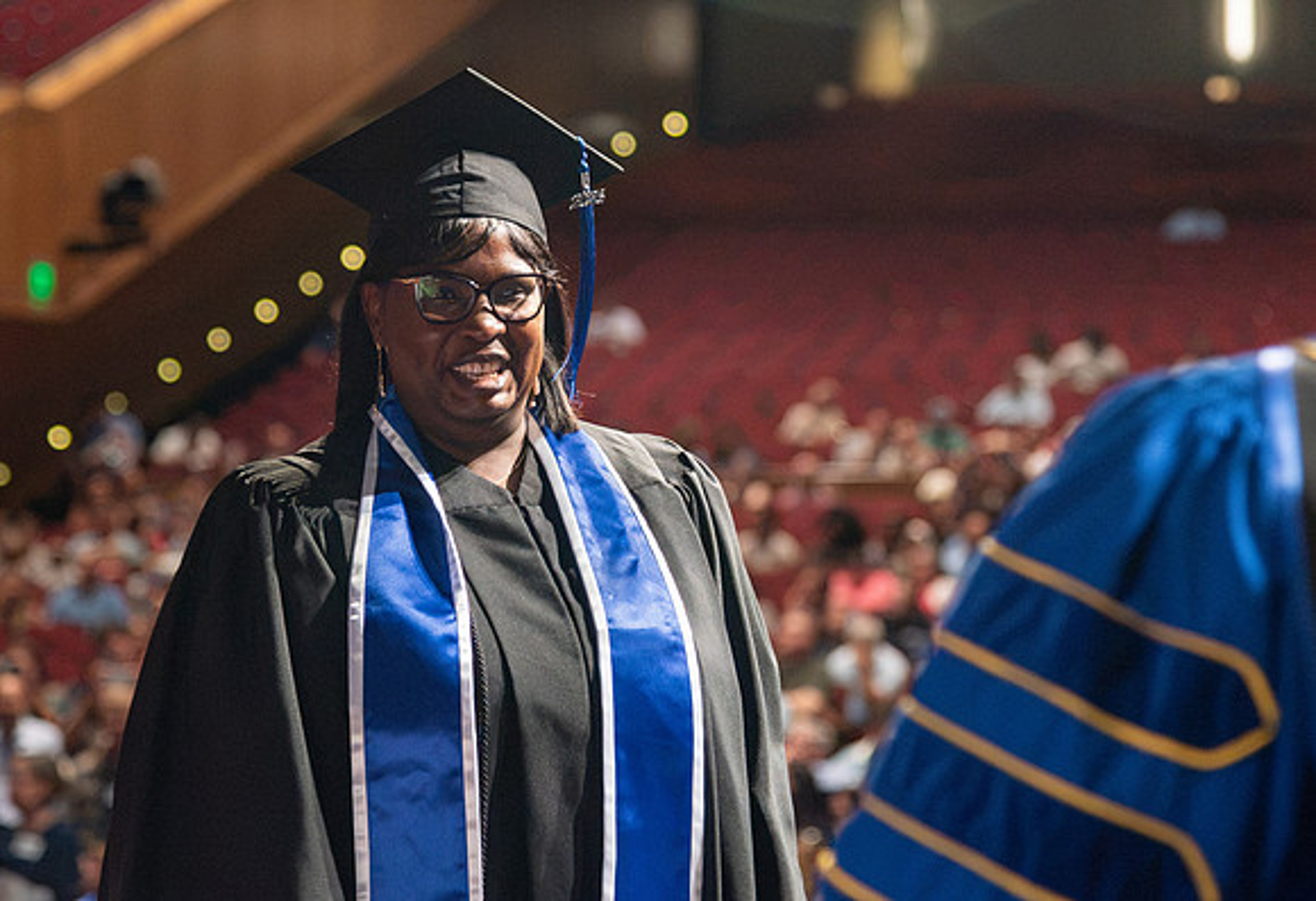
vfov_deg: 8.0
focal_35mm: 175
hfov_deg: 11.6
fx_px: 6464
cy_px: 224
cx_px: 651
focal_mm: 105
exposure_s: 1/200
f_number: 4
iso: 4000
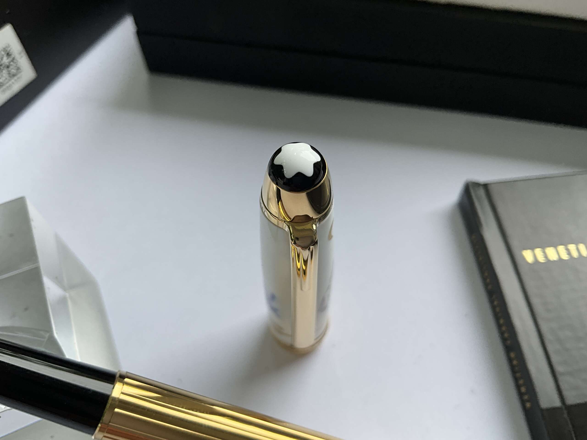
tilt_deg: -59.2
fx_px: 492
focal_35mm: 29
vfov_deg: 48.2
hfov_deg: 61.7
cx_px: 294
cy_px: 220
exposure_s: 1/209
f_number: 1.8
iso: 20
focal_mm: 3
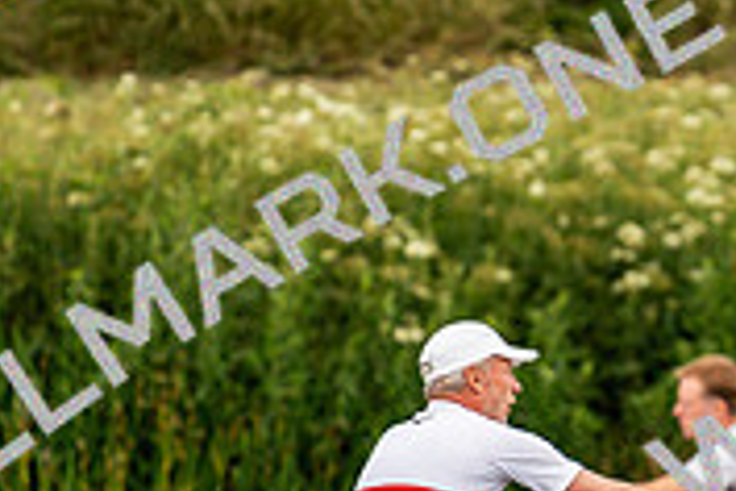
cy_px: 522
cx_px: 1160
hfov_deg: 1.0
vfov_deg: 0.7
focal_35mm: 1969
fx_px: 40252
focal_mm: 600
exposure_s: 1/2000
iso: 400
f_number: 6.3
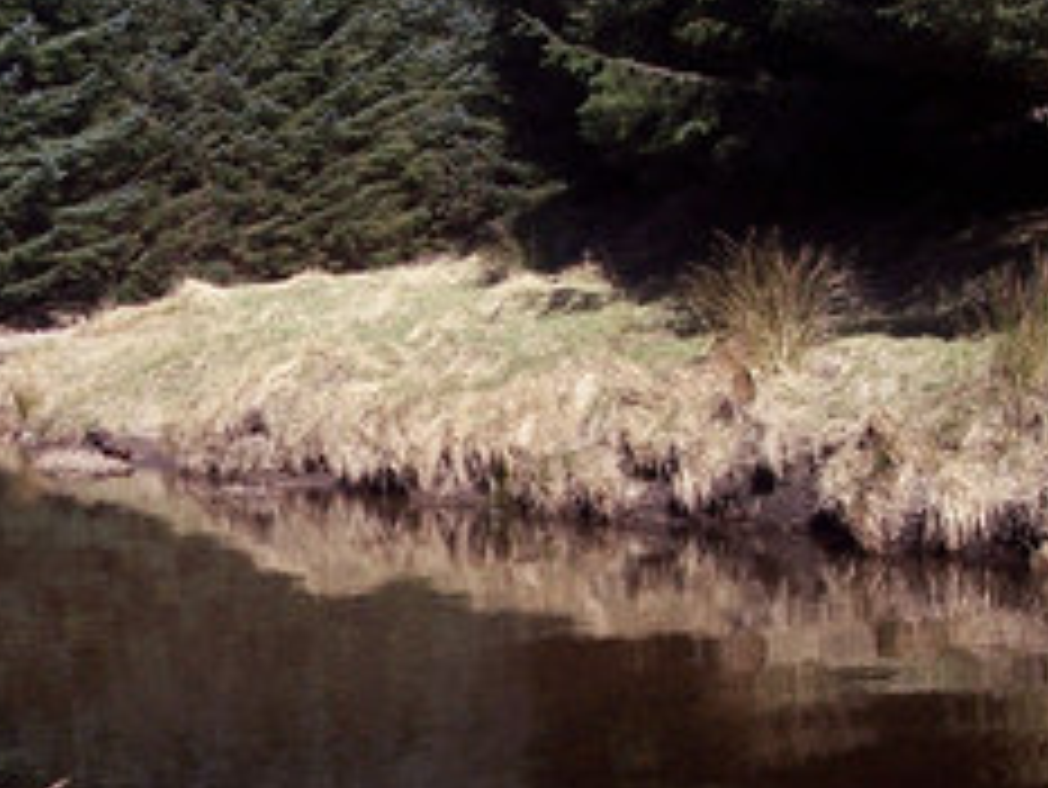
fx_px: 3241
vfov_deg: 13.8
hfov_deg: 18.3
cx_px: 324
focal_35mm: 107
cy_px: 477
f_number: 4
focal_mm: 8
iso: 100
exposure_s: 1/500
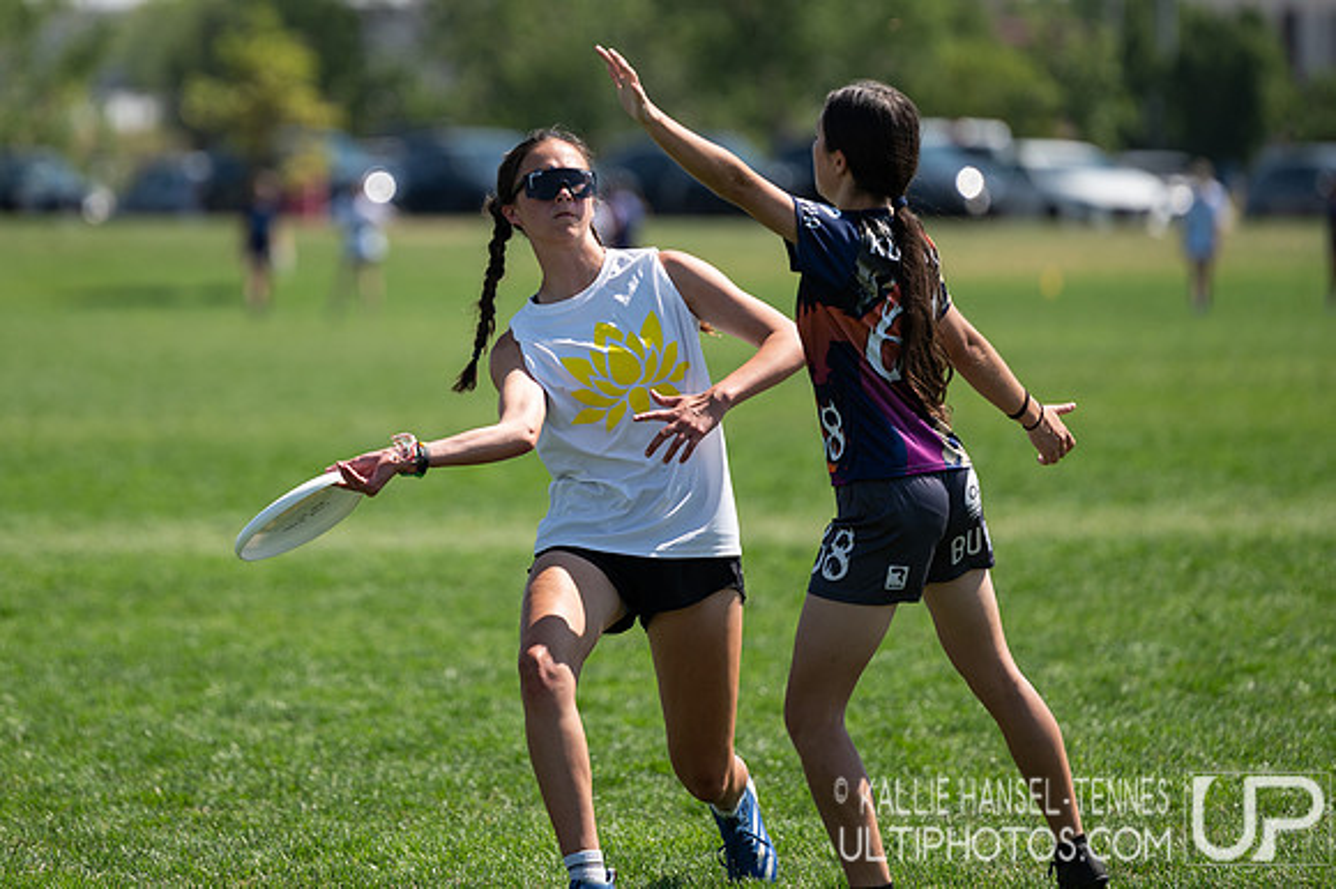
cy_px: 224
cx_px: 535
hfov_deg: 6.9
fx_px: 11104
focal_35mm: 299
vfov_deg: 4.6
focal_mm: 200
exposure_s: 1/3200
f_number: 2.8
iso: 125
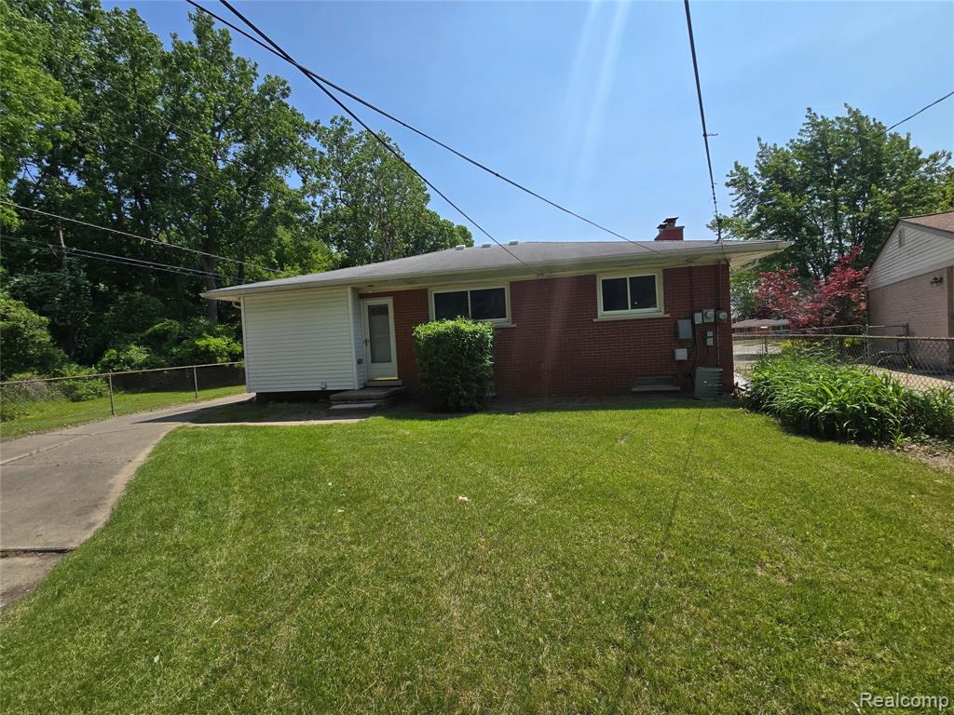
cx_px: 477
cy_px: 358
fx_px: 358
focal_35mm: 13
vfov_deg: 89.9
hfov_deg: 106.2
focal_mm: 2.2
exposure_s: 1/2635
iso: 50
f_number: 2.2
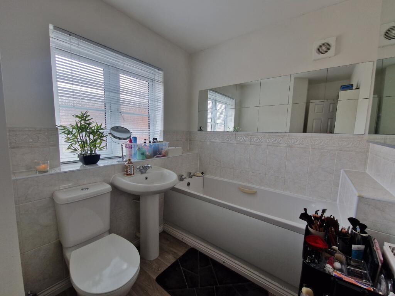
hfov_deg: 106.2
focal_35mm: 13
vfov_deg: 89.9
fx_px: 148
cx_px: 198
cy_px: 148
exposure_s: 1/106
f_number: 2.2
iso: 50
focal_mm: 2.2
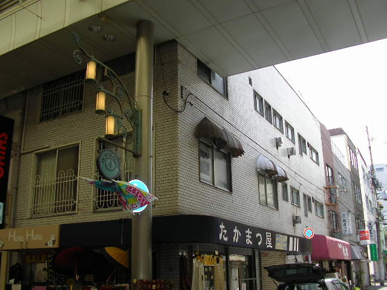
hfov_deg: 49.0
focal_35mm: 38
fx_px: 425
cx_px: 194
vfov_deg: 37.7
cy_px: 145
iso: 71
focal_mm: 5.8
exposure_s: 1/208
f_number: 4.1
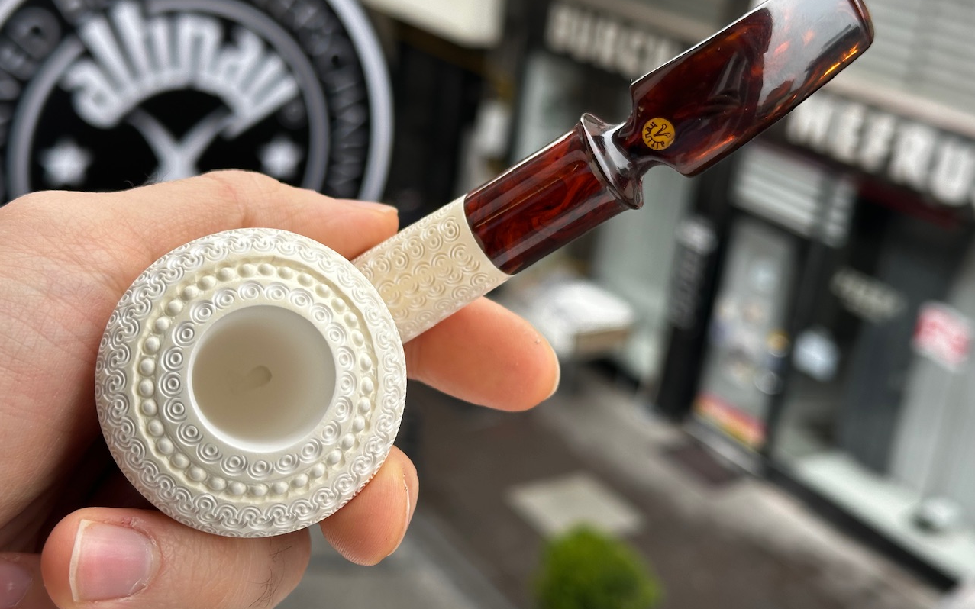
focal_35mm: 51
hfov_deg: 39.6
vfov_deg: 25.3
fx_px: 1355
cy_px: 260
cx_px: 487
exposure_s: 1/435
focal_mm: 6.86
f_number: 1.78
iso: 64
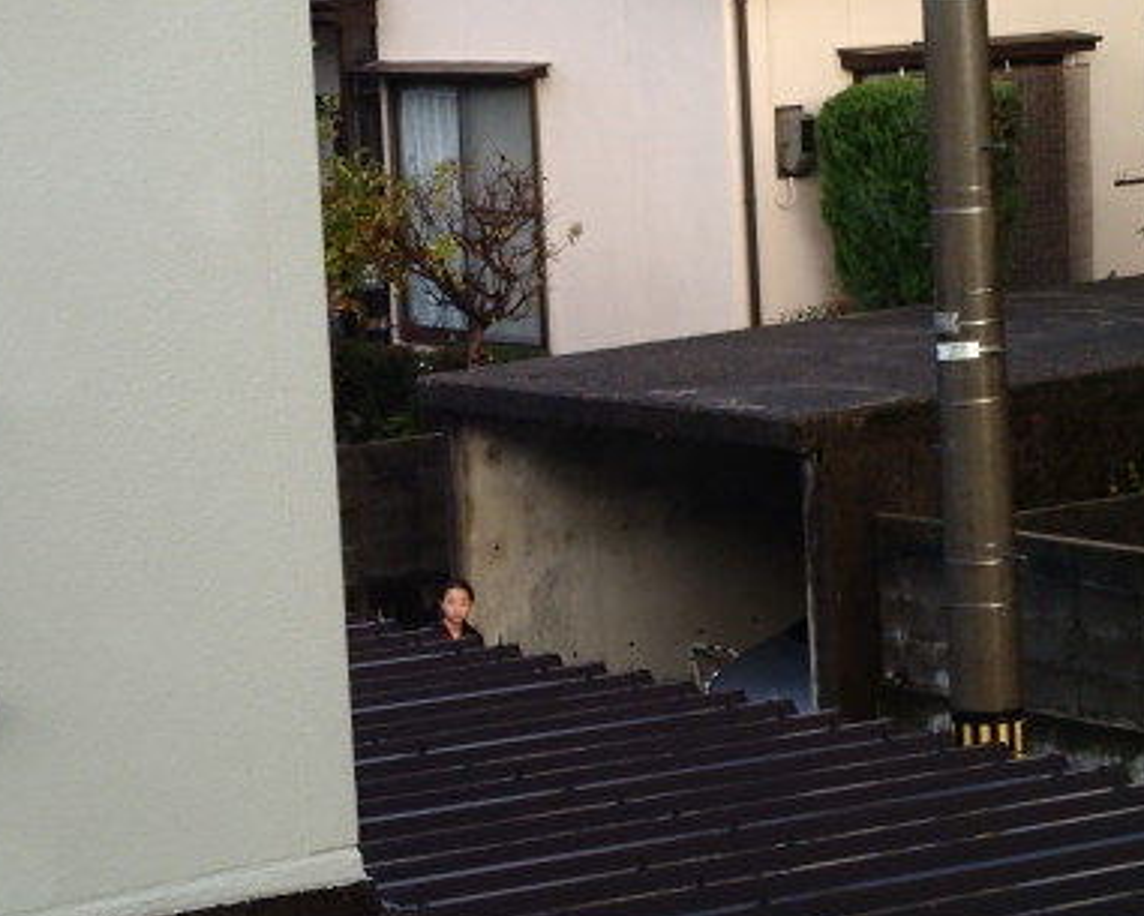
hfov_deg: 15.6
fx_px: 4166
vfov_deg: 12.5
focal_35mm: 123
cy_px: 435
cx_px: 483
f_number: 4.9
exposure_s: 1/100
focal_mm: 18
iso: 500
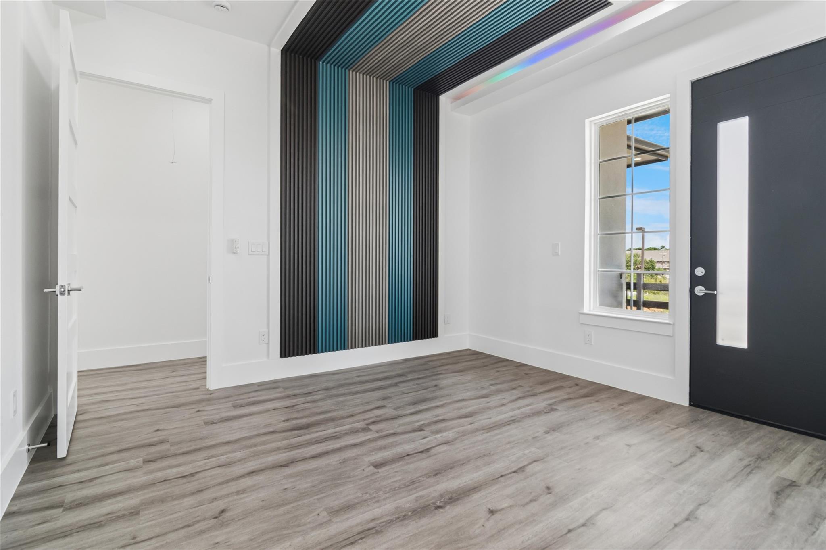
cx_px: 413
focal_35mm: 16
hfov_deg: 95.0
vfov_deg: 72.0
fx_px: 378
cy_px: 275
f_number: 9
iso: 200
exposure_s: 1/40
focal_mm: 11
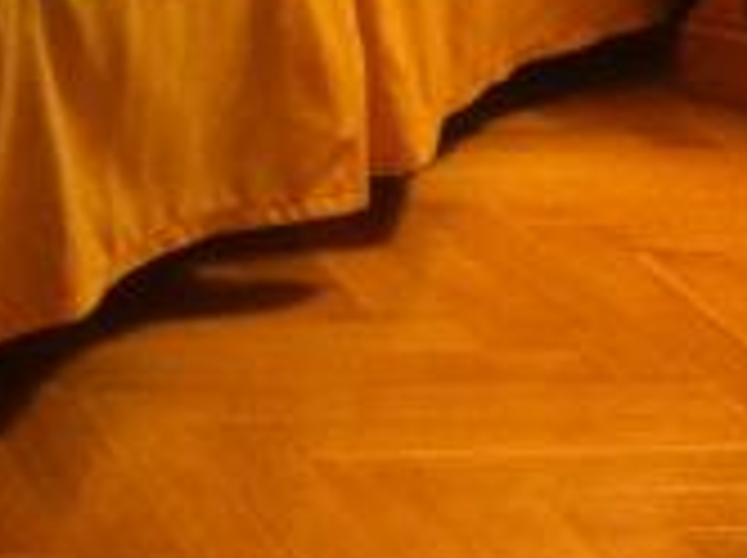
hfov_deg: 11.3
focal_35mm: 169
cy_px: -592
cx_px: -320
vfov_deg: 8.3
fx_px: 3642
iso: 250
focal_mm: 3.85
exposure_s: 1/15
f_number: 2.8
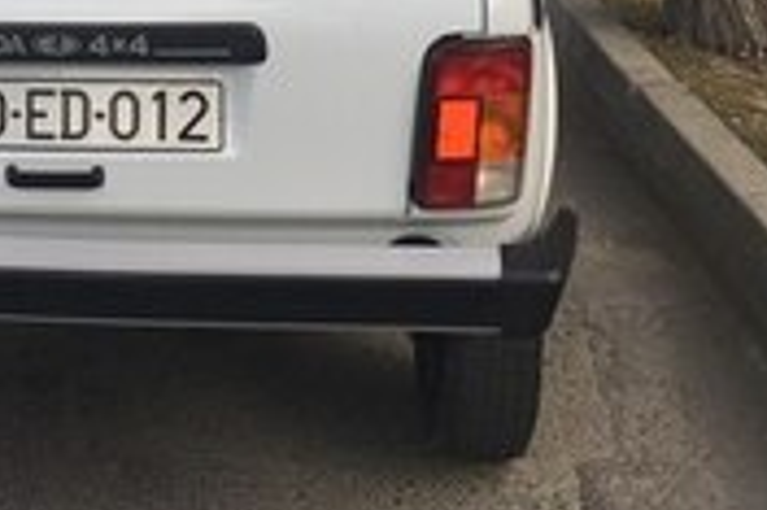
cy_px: -153
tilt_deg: -6.4
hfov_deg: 23.1
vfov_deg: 15.3
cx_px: 22
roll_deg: +1.2
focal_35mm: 85
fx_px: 1809
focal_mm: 4.15
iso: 25
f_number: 2.2
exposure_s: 1/289
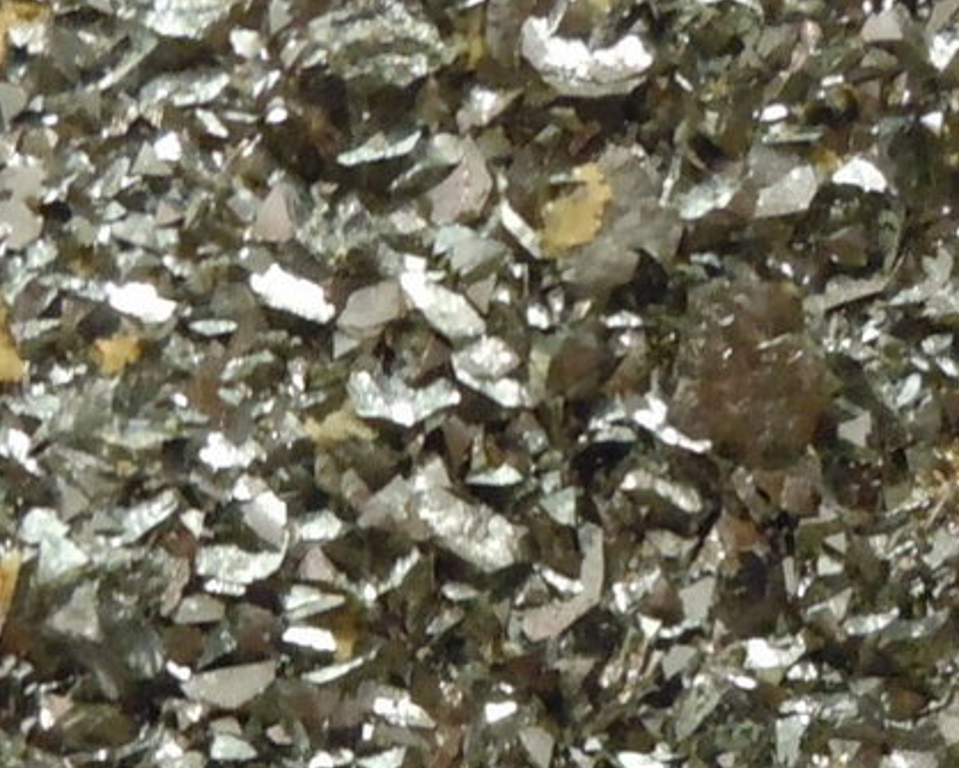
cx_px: 404
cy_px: 651
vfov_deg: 13.7
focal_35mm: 112
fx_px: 3181
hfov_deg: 17.1
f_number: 3.5
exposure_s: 1/30
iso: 800
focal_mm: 5.4
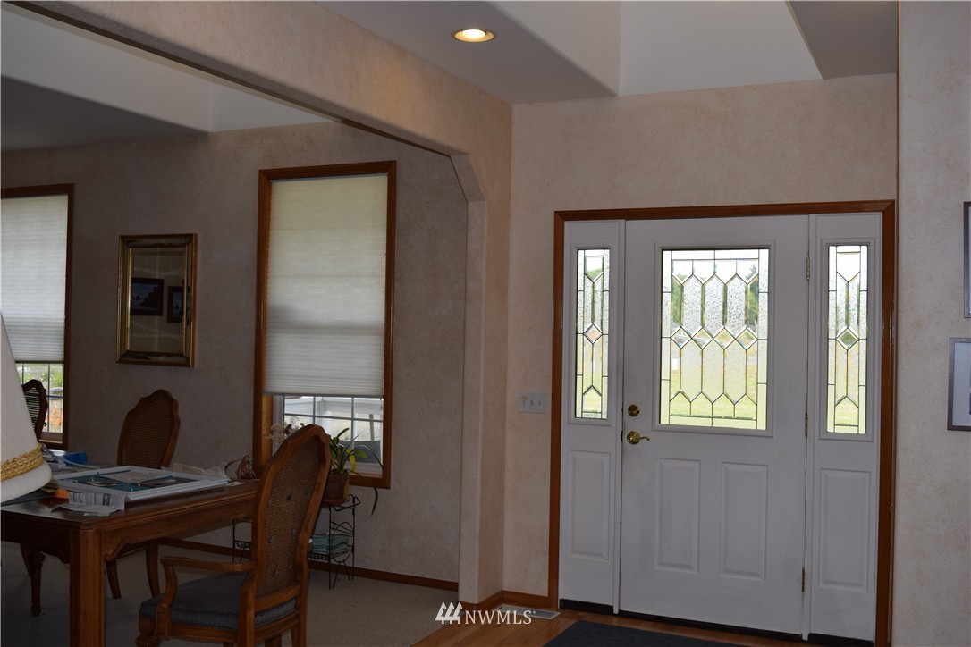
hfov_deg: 53.1
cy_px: 324
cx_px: 486
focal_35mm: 36
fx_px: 971
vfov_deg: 36.9
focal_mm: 24
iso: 110
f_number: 5.6
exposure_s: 1/125
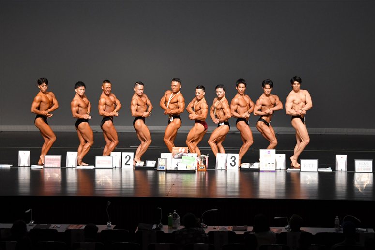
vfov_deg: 9.9
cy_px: 125
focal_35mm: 138
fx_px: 1437
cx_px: 188
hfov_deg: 14.9
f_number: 5.6
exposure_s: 1/400
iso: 2500
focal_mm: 92
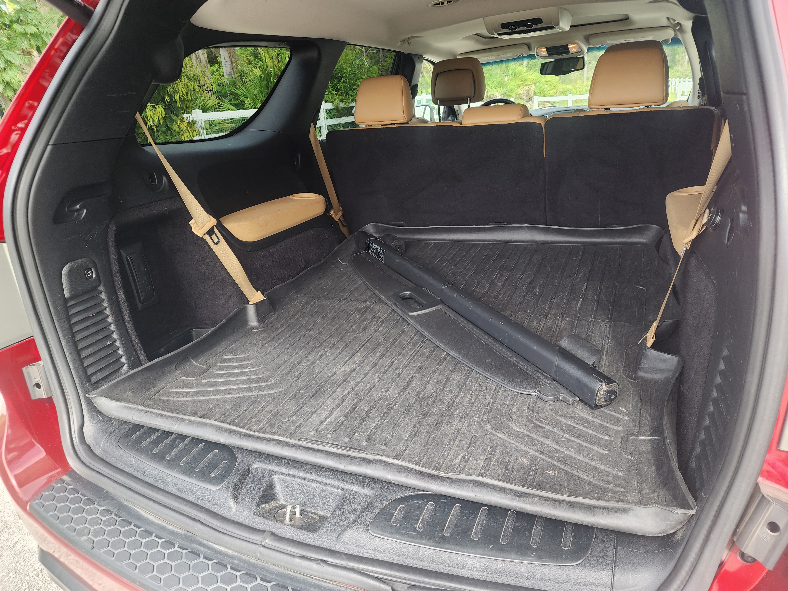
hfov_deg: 73.9
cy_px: 296
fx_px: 524
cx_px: 394
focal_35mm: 23
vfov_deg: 58.9
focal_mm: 6.4
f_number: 1.8
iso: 50
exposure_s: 1/180
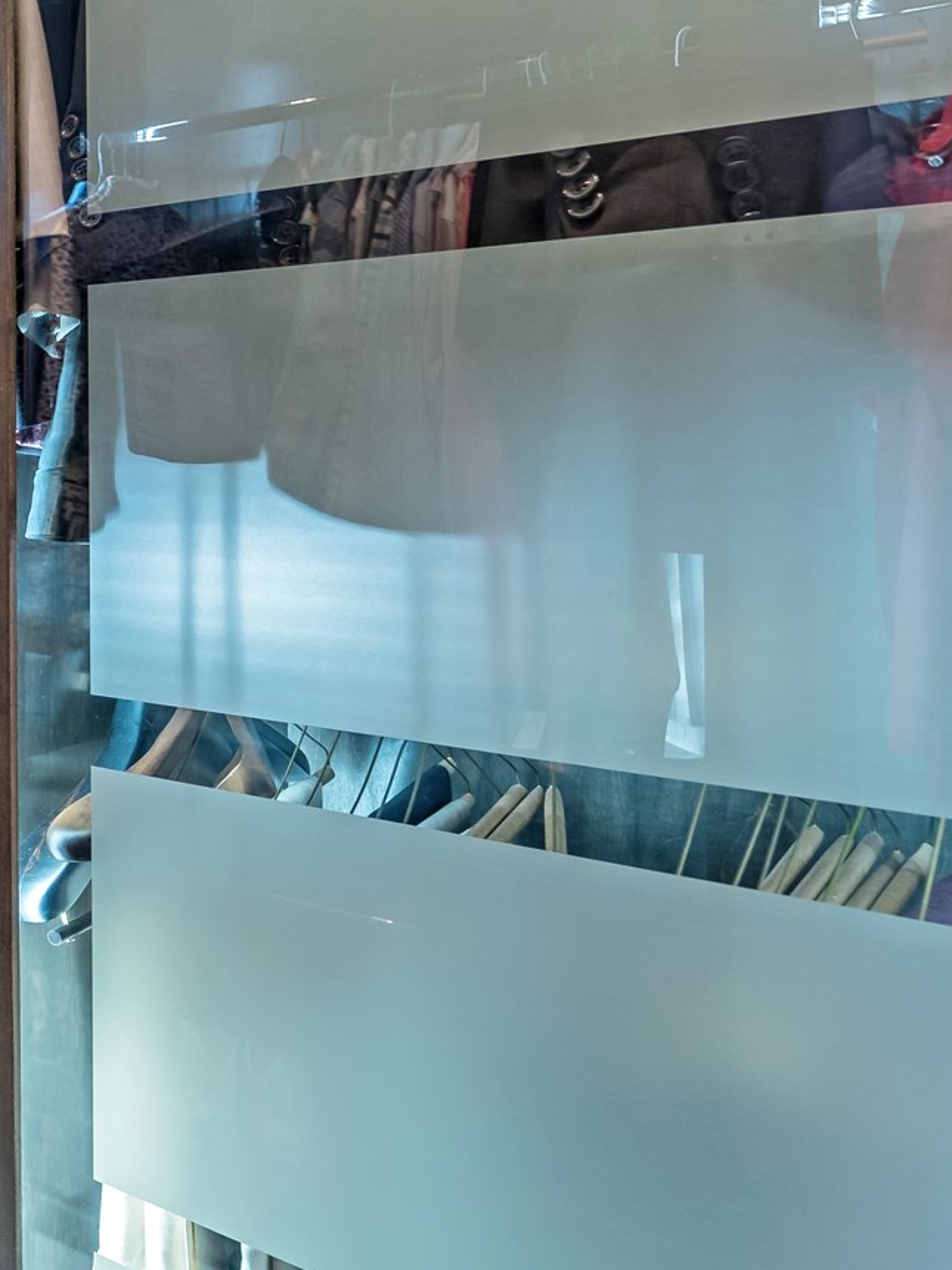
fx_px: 1247
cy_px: 290
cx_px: -368
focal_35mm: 34
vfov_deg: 51.2
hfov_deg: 30.2
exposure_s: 1/8
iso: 800
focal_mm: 14
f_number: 5.6
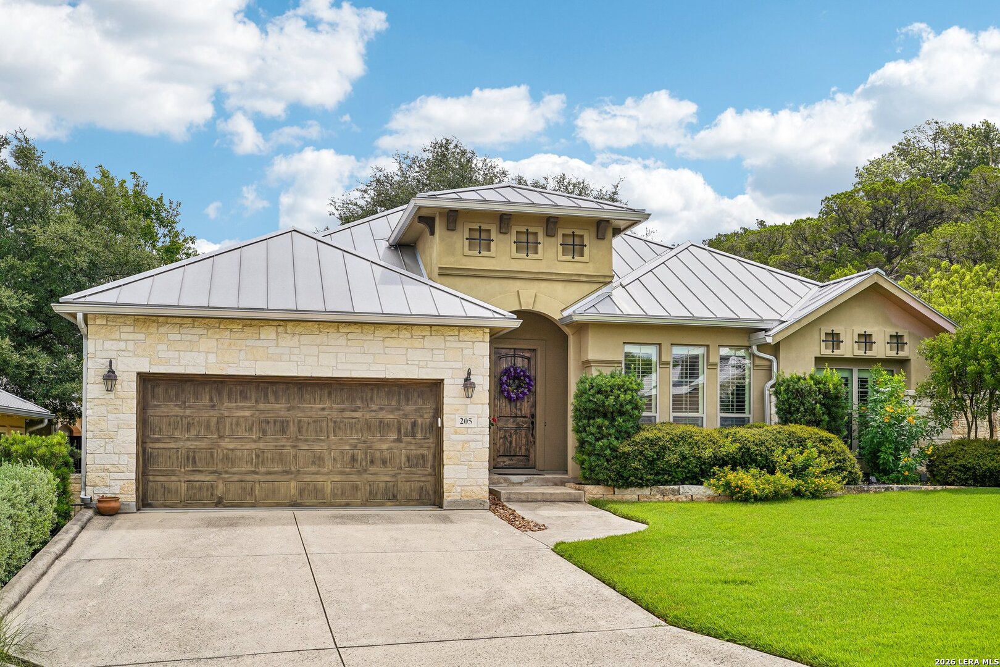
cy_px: 334
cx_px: 500
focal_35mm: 34
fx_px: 958
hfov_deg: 55.1
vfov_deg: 38.4
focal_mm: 34.5
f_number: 8
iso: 100
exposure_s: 1/320
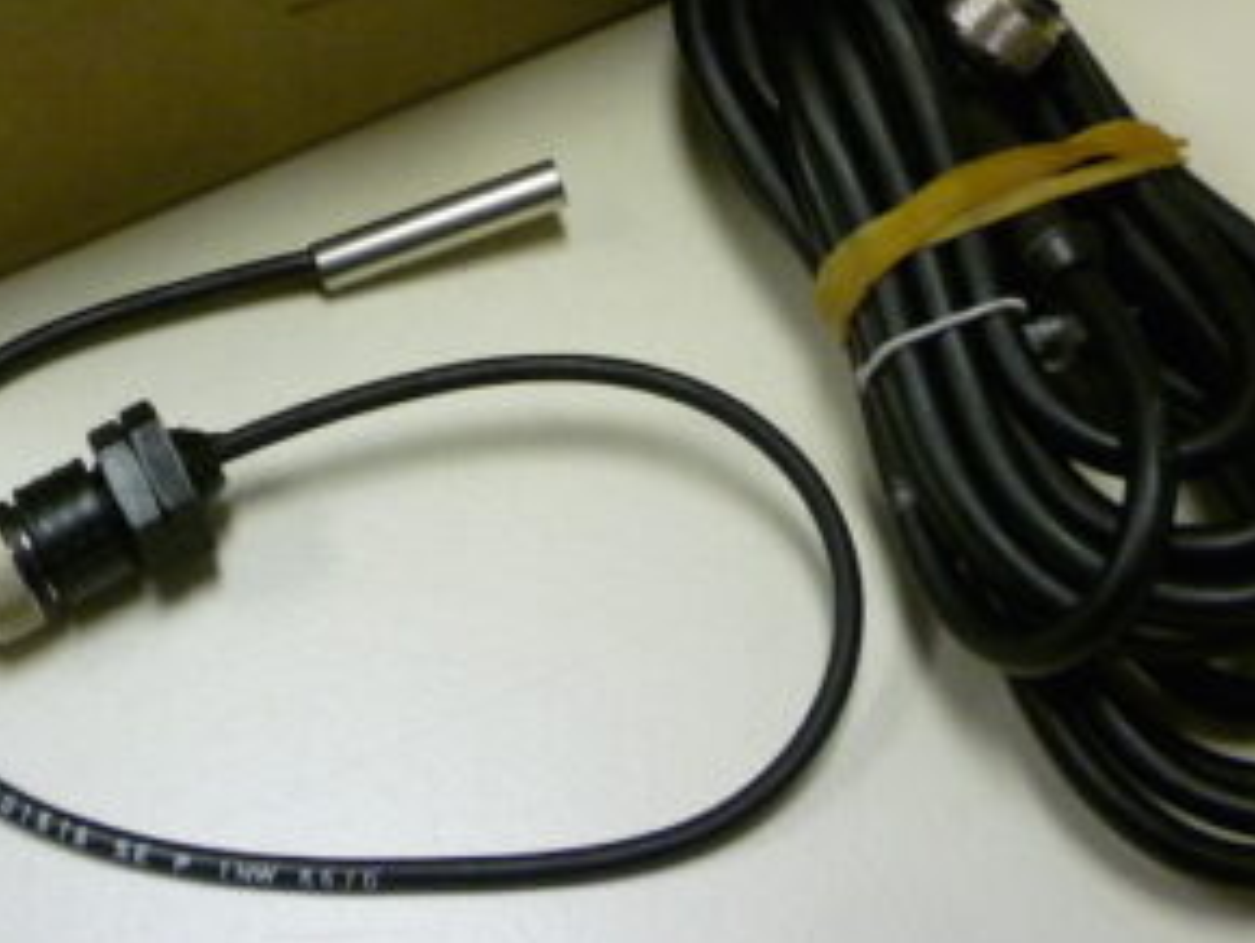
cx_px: 519
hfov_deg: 32.1
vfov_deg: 23.7
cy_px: 69
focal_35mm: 60
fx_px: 2177
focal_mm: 5.2
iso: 400
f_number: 3.3
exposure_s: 1/30
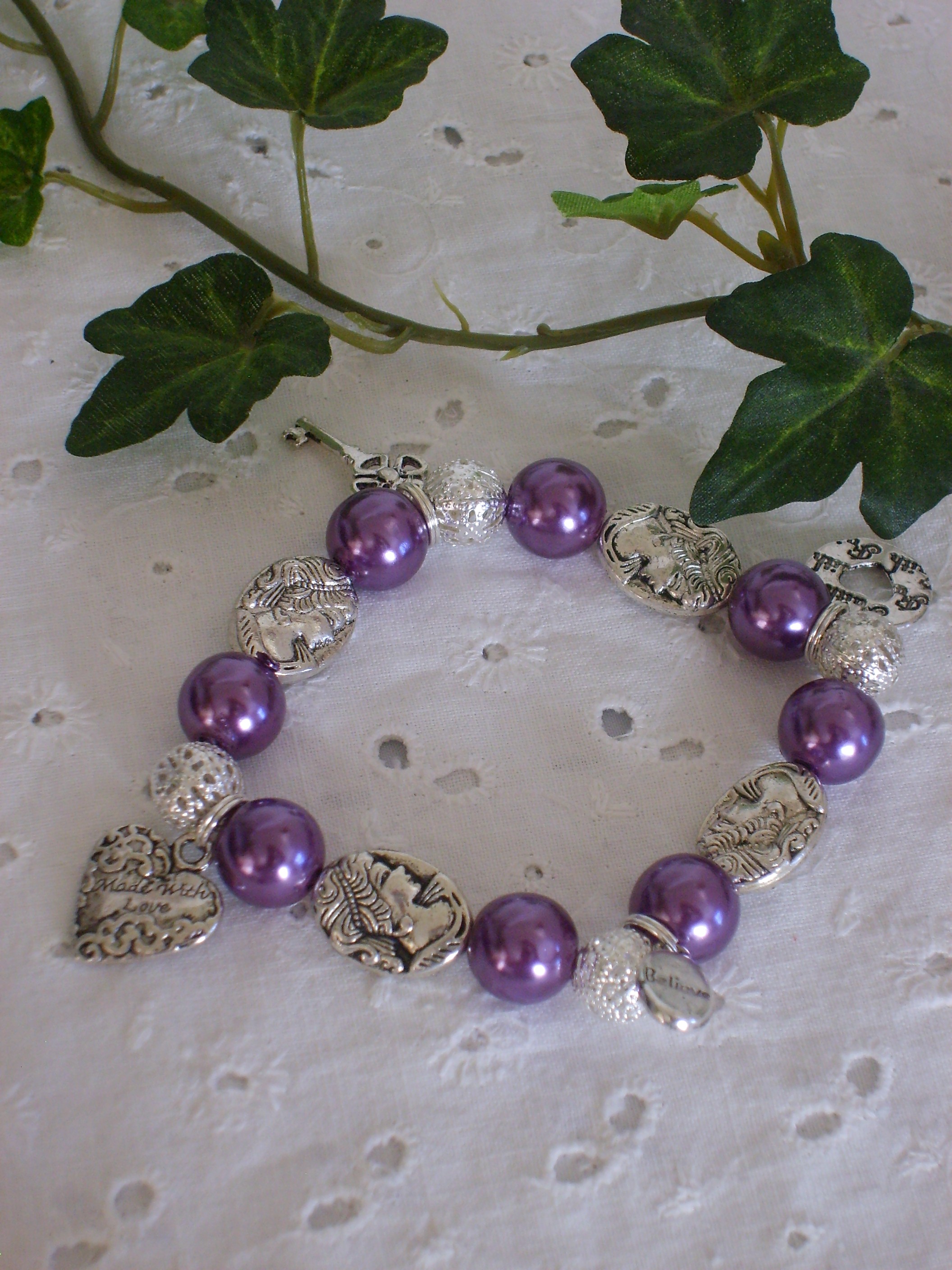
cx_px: 476
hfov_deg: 18.2
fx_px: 2970
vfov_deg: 24.1
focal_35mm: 81
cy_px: 635
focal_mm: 13.7
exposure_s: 1/20
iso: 139
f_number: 4.2
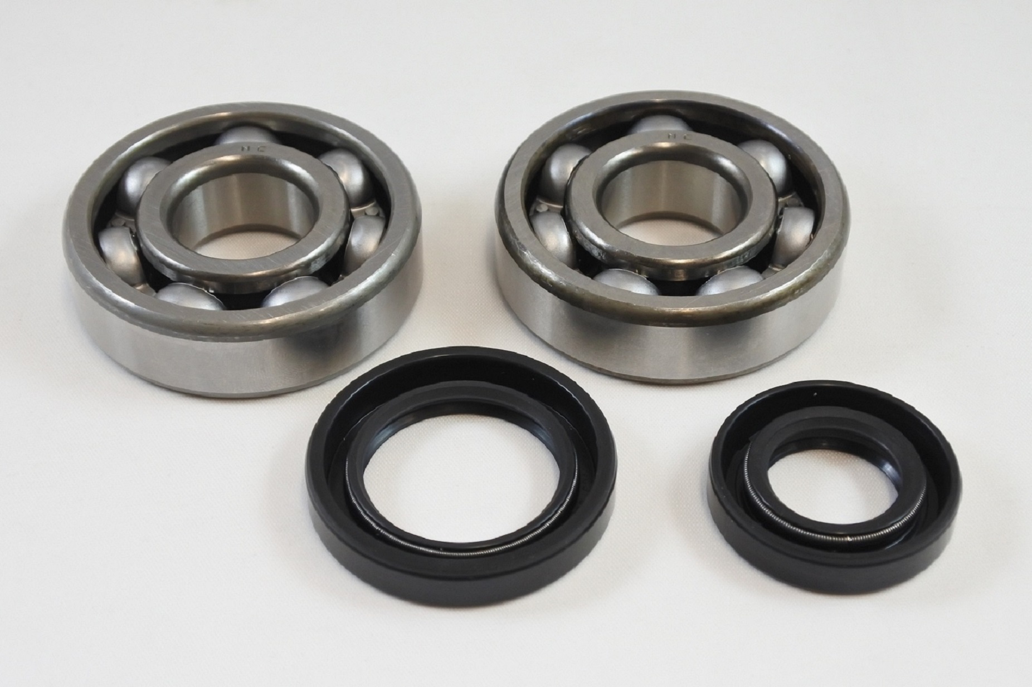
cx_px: 516
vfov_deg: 27.5
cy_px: 344
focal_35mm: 49
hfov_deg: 40.4
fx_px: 1404
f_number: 4.5
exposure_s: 1/125
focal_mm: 18.4
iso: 500
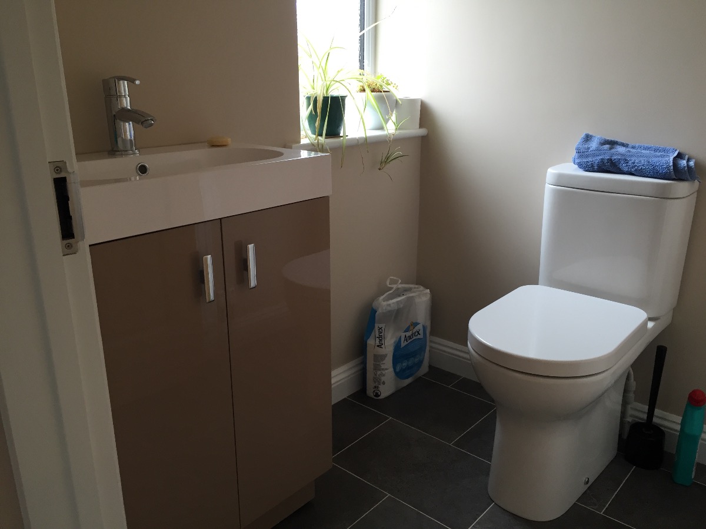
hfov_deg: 61.7
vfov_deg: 48.2
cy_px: 264
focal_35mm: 29
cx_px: 353
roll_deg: +0.2
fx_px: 591
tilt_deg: -18.5
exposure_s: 1/33
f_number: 2.2
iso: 32
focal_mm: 4.15
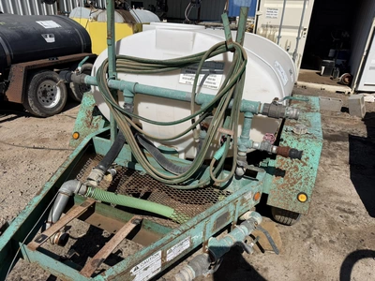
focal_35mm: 24
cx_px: 188
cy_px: 140
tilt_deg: -22.2
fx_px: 260
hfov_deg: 71.6
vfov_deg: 56.8
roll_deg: -3.6
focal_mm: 6.76
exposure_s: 1/9091
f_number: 1.78
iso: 80
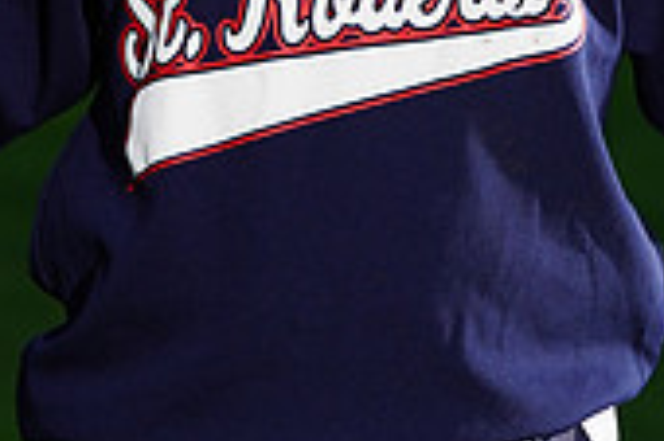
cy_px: -263
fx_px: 11756
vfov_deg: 2.1
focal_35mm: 638
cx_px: 238
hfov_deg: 3.2
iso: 320
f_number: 8
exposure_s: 1/160
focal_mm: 187
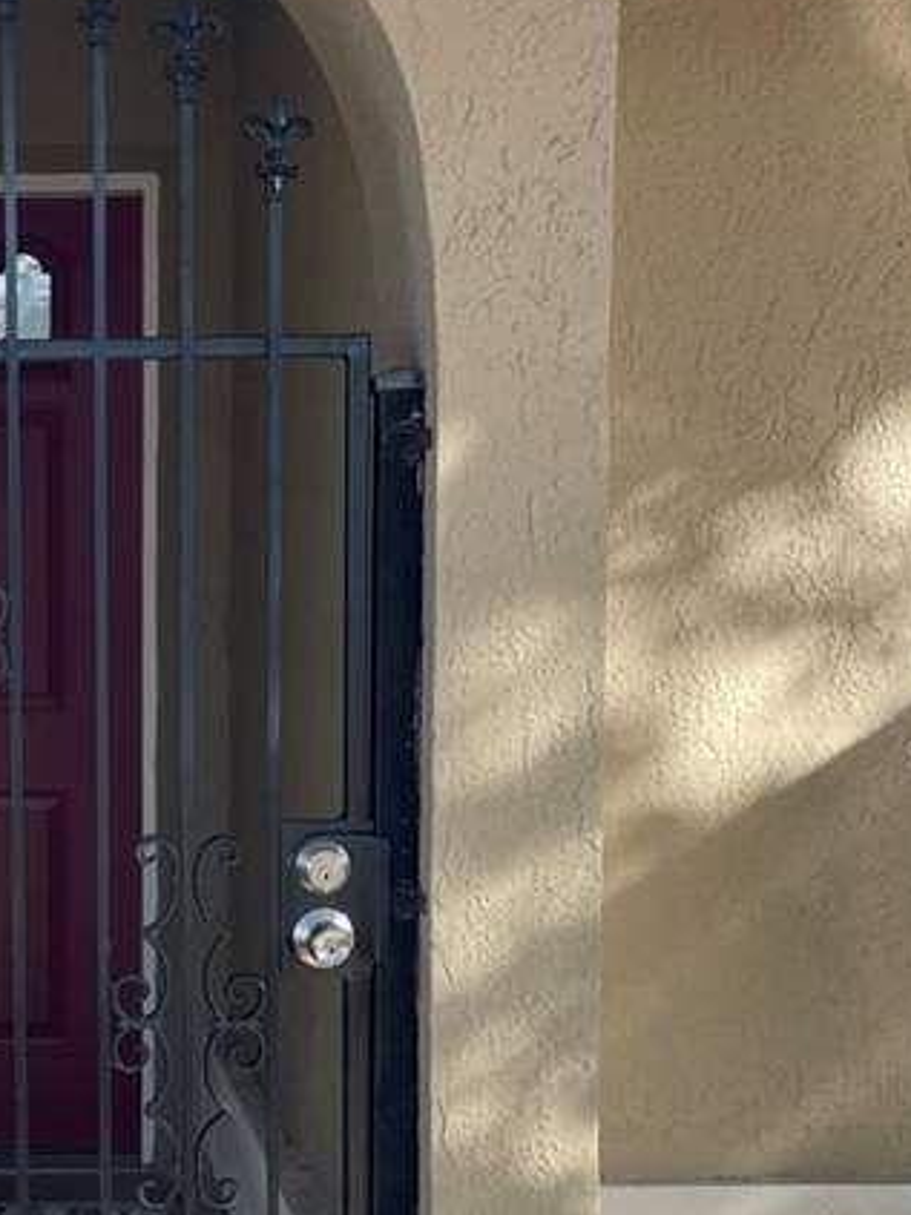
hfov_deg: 22.1
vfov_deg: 30.6
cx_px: -63
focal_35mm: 63
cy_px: 753
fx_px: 2212
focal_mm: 5.1
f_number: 1.6
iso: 32
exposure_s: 1/474
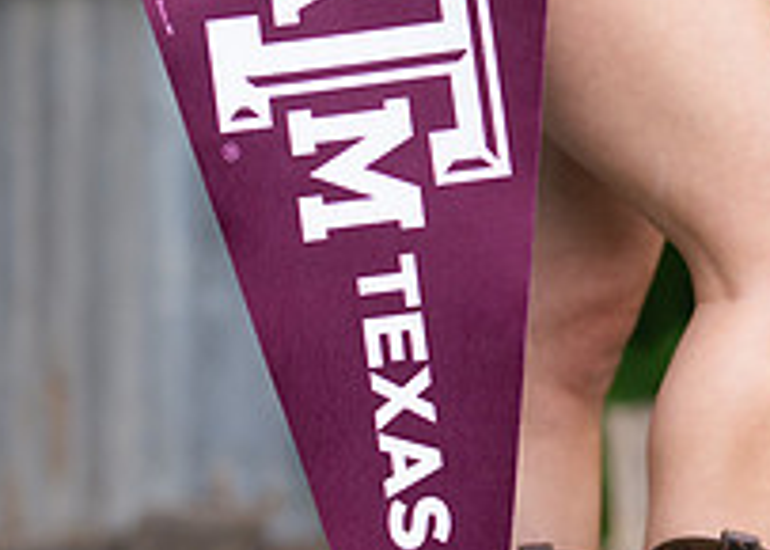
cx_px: 561
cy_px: 360
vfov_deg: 9.3
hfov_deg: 12.9
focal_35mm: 155
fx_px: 3390
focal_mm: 50
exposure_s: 1/500
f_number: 1.2
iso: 125
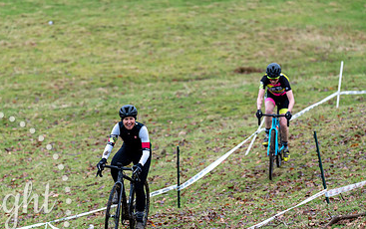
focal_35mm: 293
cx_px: 133
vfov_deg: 4.5
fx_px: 2925
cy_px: 152
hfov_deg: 7.2
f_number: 3.2
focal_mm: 182
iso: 1000
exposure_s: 1/1000
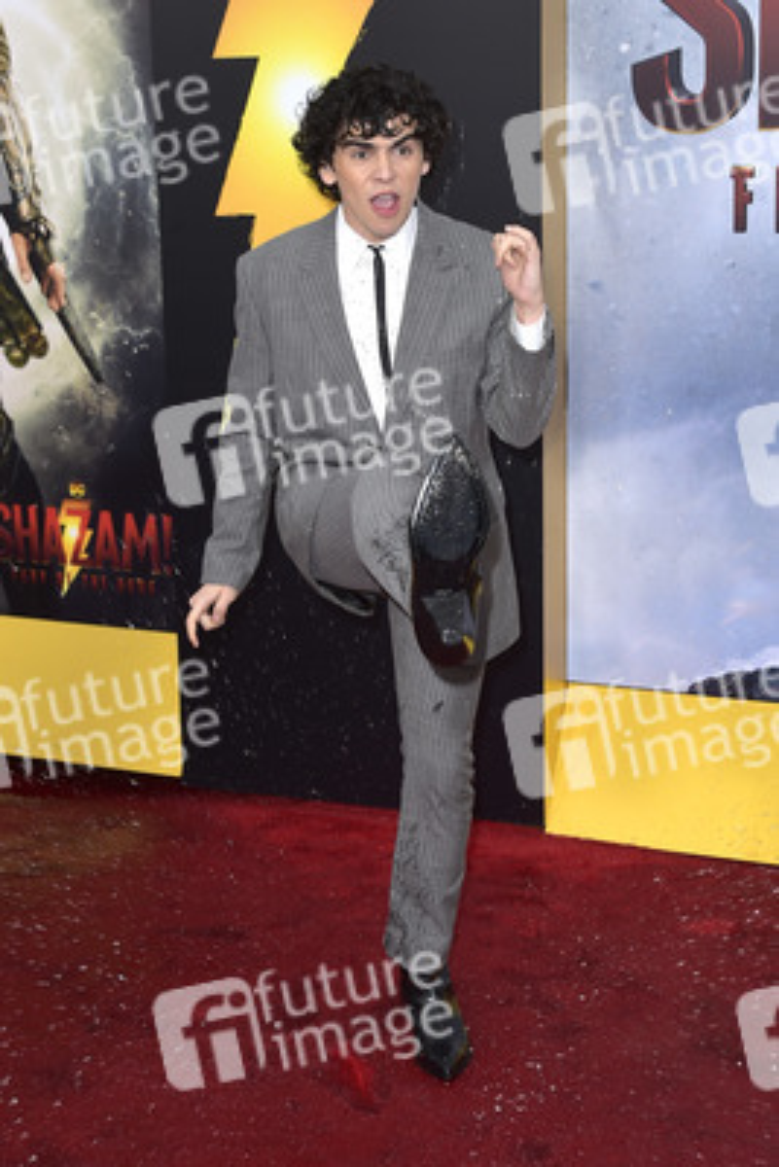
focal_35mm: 40
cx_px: 390
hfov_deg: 33.4
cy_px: 584
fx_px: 1297
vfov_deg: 48.4
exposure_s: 1/250
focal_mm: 40
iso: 320
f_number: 6.3
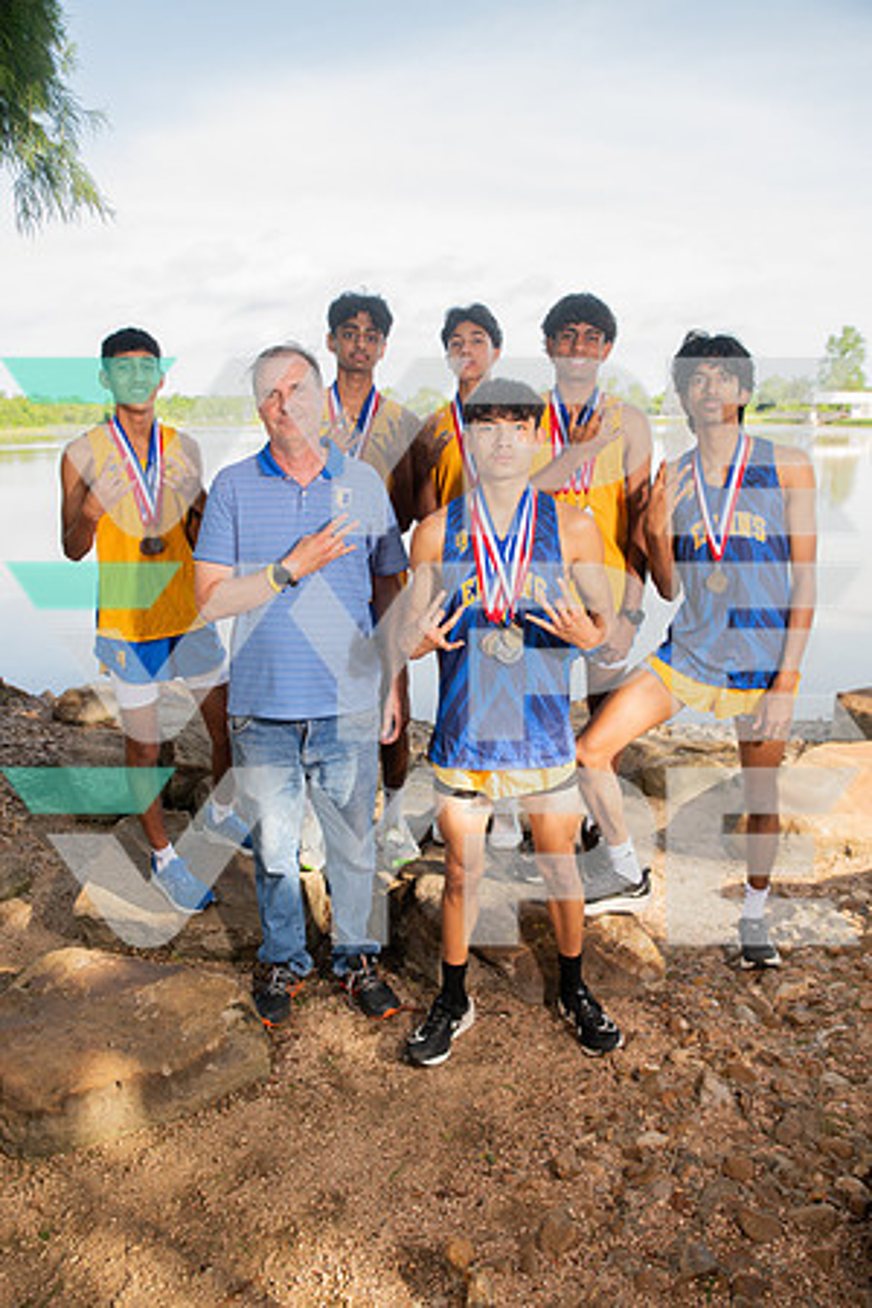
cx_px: 436
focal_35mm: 26
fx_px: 945
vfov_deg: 69.4
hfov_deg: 49.6
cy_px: 654
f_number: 4.5
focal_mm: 26
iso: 250
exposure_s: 1/400
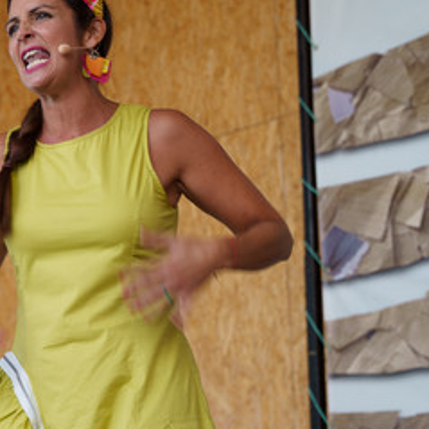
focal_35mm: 132
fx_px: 1851
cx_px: -86
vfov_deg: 13.2
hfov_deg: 12.9
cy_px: 292
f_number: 2.8
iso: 100
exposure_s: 1/100
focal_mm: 49.9
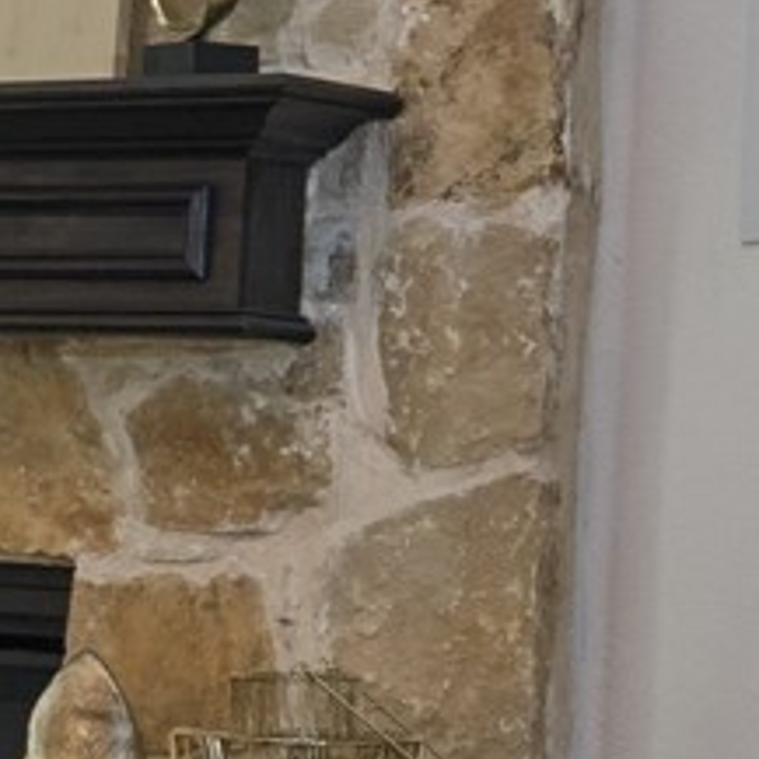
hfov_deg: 7.8
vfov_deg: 8.5
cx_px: -1196
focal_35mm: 204
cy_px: 675
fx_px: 5061
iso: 640
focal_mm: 24
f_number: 2.8
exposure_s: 1/125
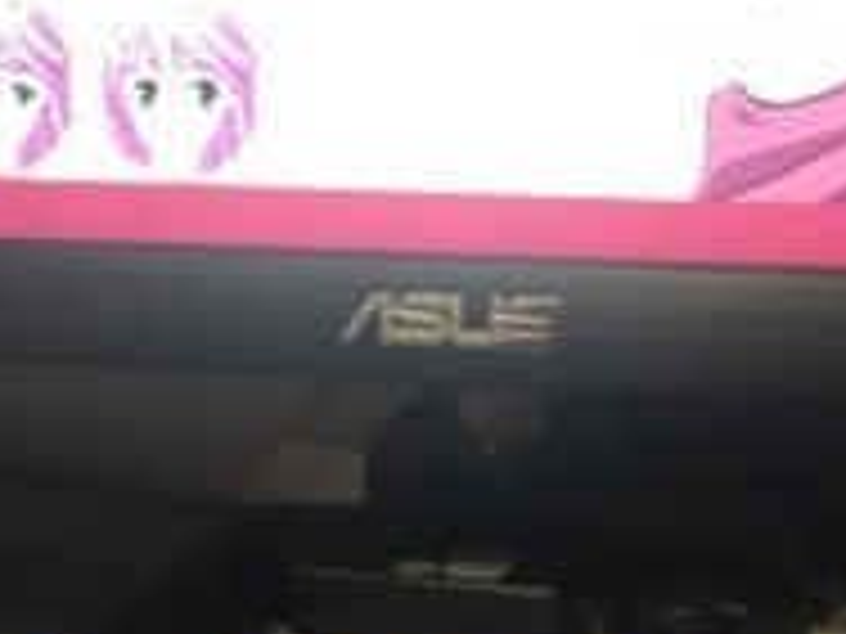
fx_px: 1637
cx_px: 536
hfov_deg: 28.8
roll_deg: -0.9
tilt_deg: -21.8
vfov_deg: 20.6
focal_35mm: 67
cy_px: 746
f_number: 1.8
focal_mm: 3.99
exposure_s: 1/17
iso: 80
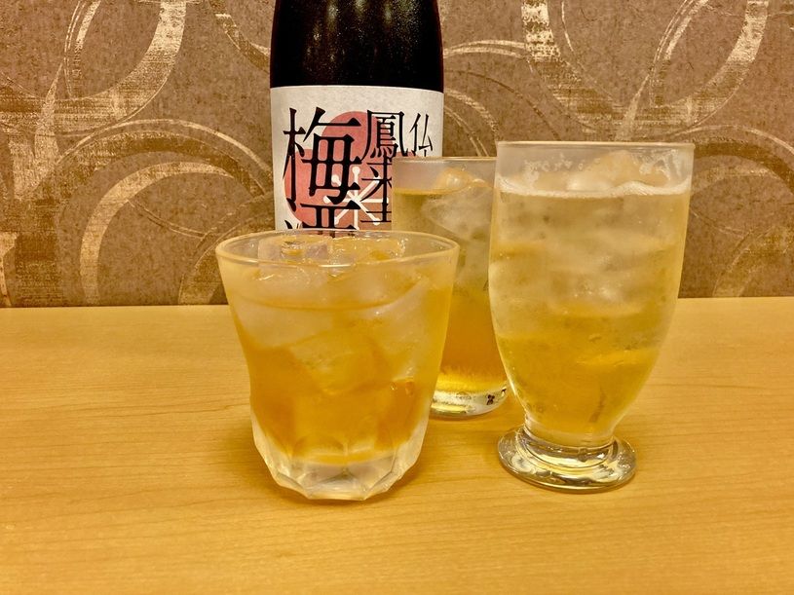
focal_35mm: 28
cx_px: 397
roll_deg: -0.1
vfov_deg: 49.7
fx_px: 642
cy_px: 298
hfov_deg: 63.5
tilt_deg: -12.9
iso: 250
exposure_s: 1/40
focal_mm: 3.99
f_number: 1.8
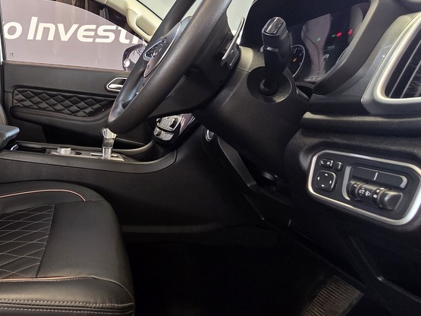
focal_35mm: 24
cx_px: 68
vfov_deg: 56.1
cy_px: 118
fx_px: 292
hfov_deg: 63.5
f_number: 2.2
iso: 500
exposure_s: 1/50
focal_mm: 2.2
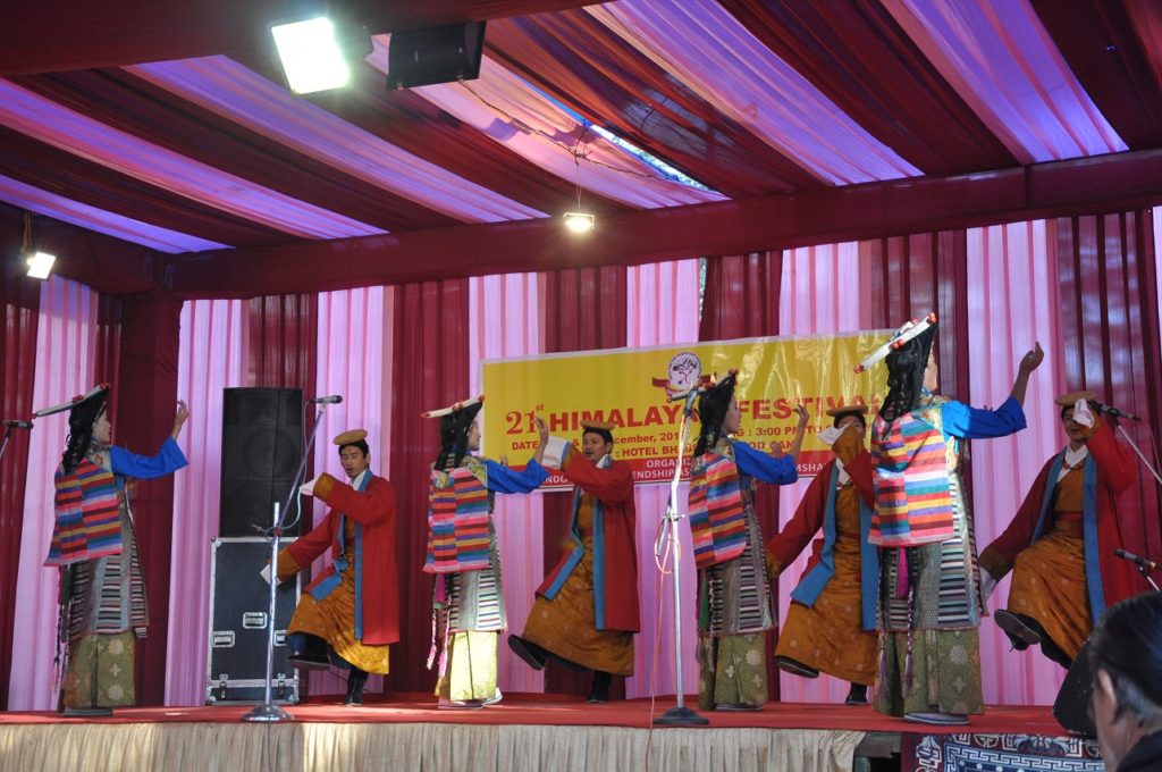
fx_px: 1934
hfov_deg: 33.4
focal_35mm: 60
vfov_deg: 22.6
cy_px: 386
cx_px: 581
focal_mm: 40
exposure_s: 1/160
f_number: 5.6
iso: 640
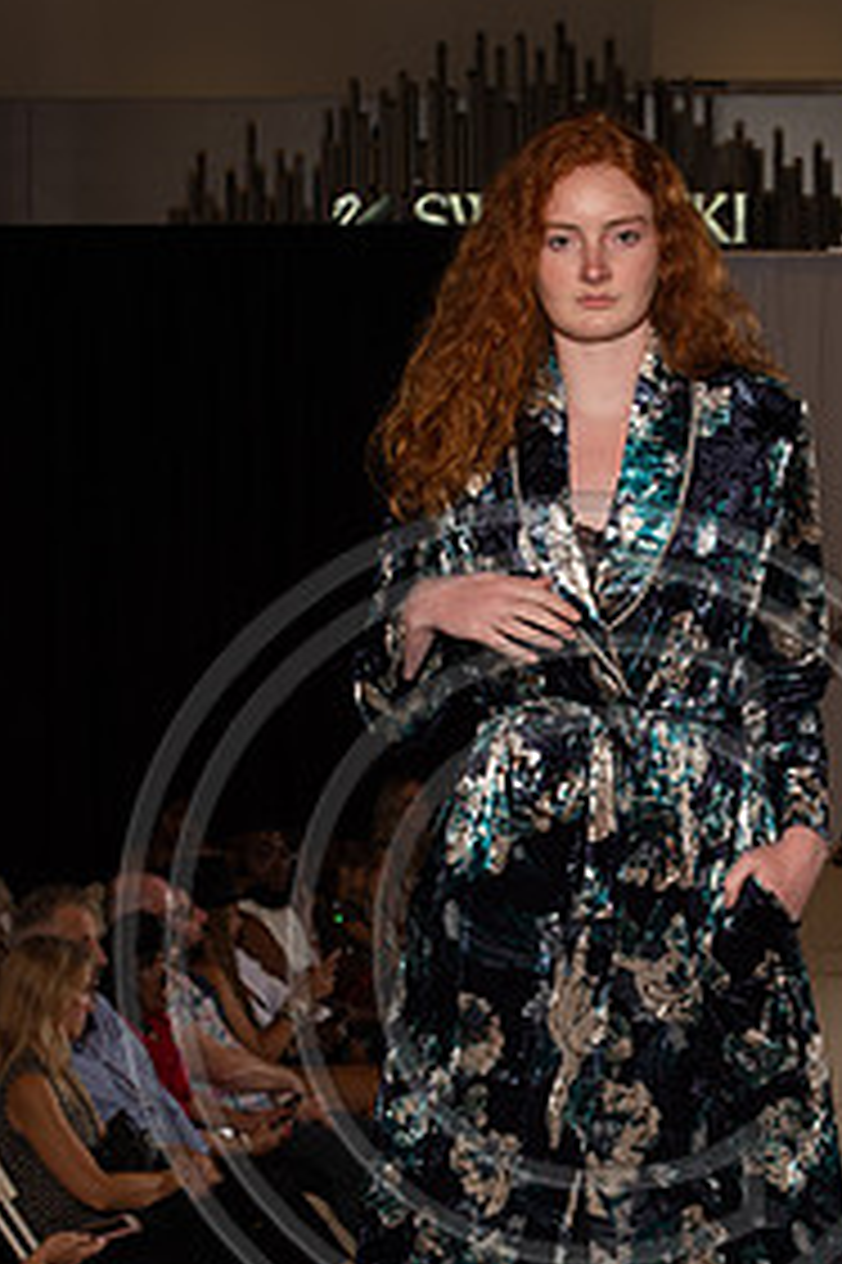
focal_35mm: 125
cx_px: 574
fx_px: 4390
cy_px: 945
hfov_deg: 10.9
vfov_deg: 16.3
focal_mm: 78
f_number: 9
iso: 800
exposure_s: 1/250
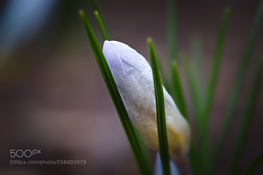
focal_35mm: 90
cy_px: 88
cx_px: 132
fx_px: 658
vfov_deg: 15.2
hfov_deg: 22.6
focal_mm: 90
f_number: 8
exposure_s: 1/40
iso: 800
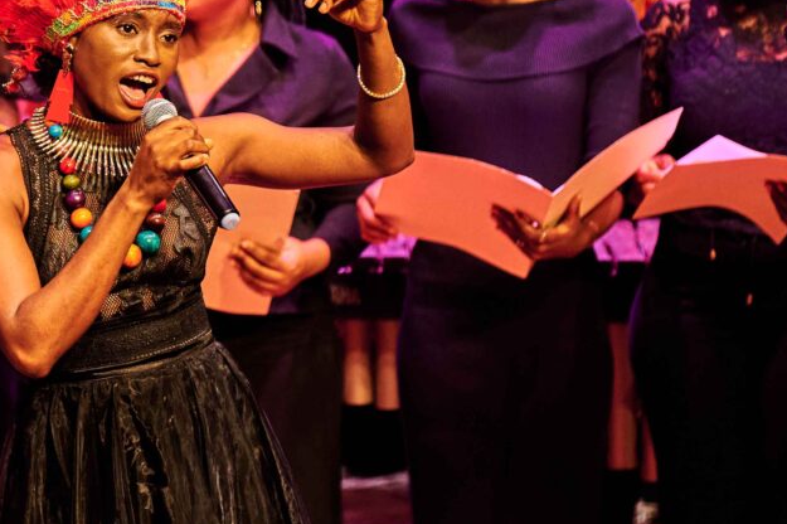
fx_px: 12170
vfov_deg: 2.5
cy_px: 79
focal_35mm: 557
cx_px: 156
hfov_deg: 3.7
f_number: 2.8
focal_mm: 200
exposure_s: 1/250
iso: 800
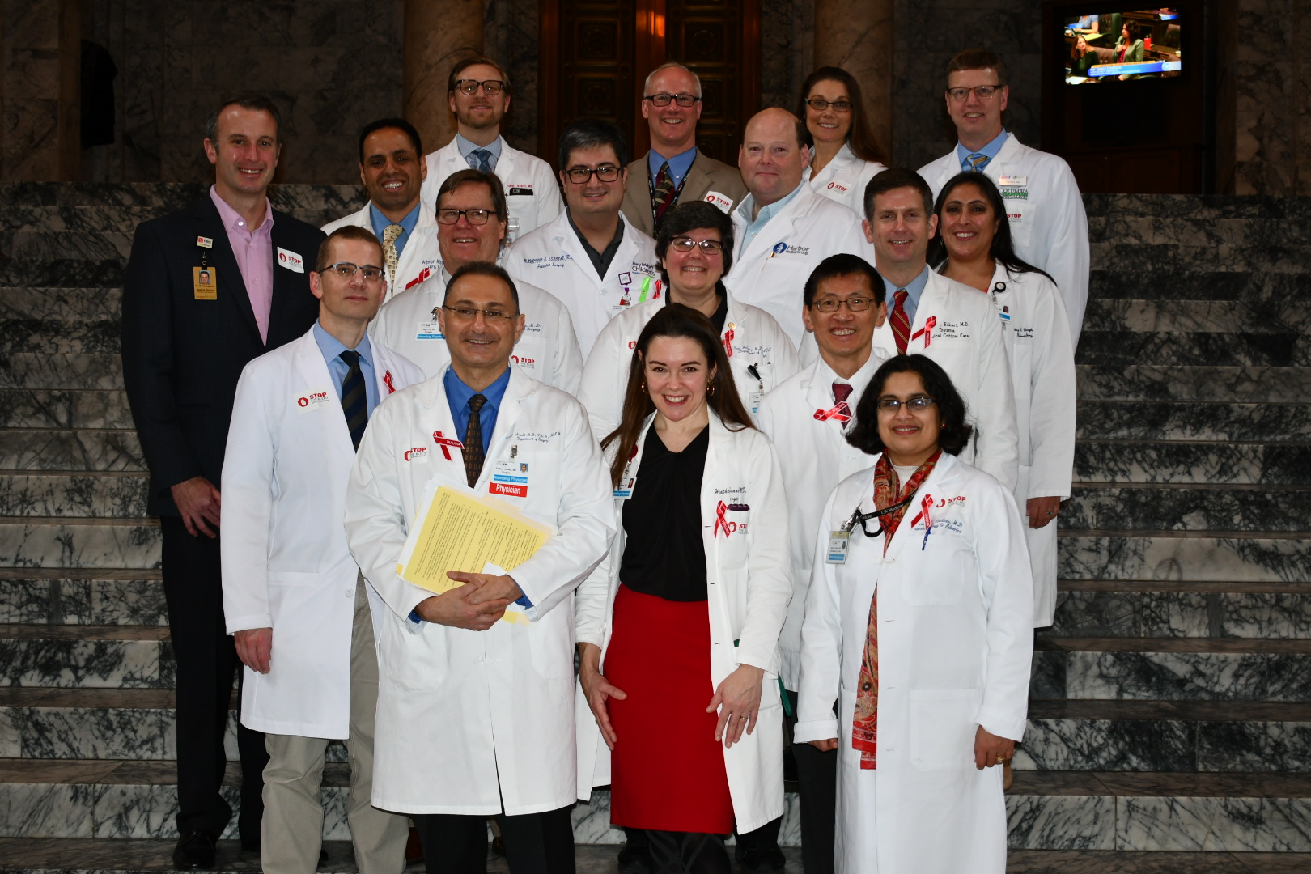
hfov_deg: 35.1
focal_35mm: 57
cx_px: 656
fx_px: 2076
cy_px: 437
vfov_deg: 23.8
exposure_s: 1/60
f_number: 4.8
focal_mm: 38
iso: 720
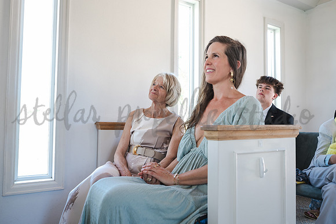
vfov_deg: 47.1
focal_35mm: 28
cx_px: 168
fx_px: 257
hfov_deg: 66.4
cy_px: 112
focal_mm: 27.5
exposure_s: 1/100
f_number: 4
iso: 1000
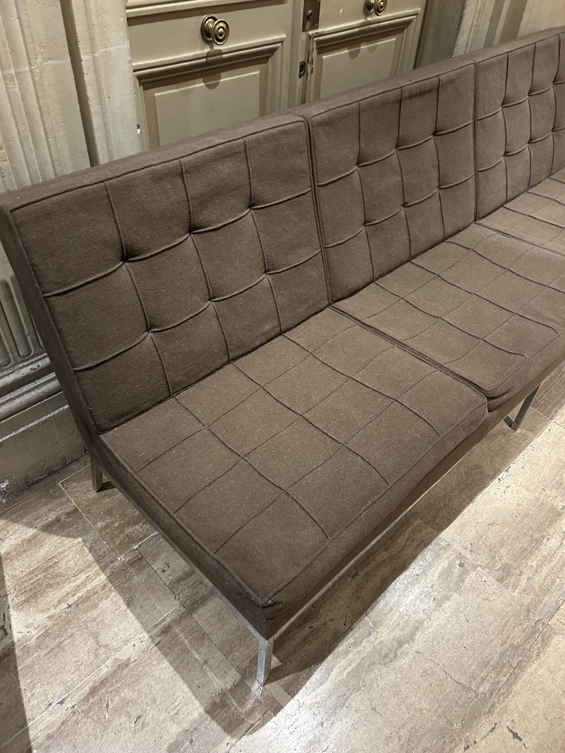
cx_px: 282
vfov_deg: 67.3
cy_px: 376
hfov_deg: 53.1
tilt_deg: -45.4
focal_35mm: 26
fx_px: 566
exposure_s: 1/33
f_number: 1.5
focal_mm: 5.7
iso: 500
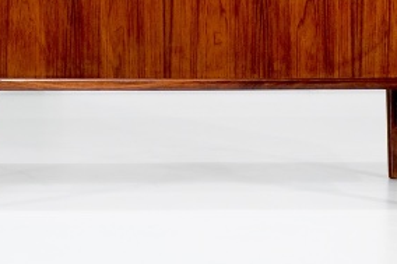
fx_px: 2469
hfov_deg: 9.1
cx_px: -31
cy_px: -38
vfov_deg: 6.1
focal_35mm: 224
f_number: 10
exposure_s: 1/6
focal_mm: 35
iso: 400
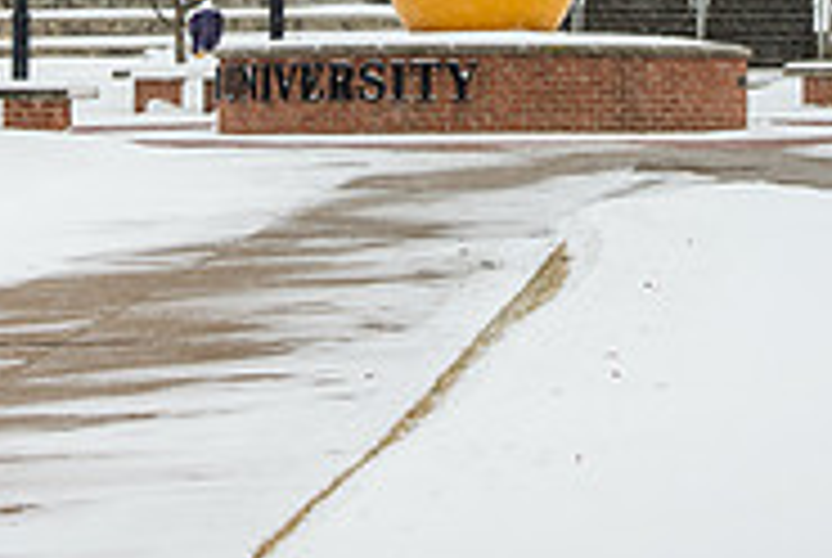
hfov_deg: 7.6
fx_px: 6227
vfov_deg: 5.1
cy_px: -295
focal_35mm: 269
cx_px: 468
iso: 320
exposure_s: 1/160
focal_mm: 86
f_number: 5.6
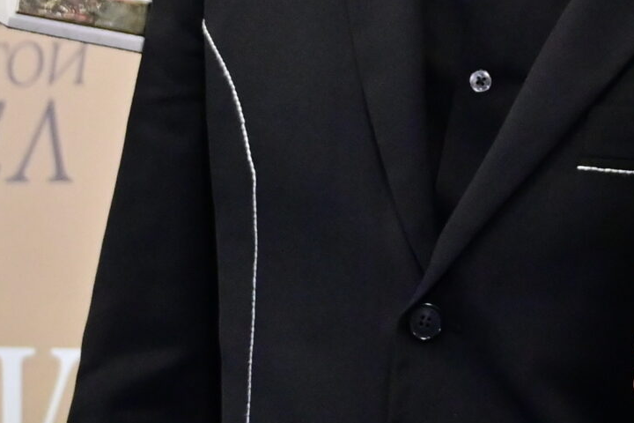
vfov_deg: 7.0
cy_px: -200
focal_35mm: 192
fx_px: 3381
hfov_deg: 10.5
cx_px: 843
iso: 4000
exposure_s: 1/250
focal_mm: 36
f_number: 4
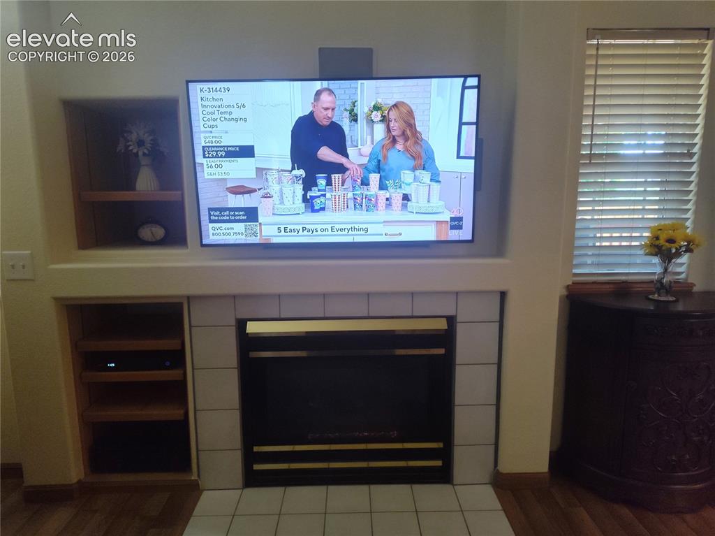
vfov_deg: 58.8
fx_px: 475
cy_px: 268
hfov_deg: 74.0
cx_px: 358
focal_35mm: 23
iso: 1175
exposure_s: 1/120
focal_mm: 5.56
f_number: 1.8
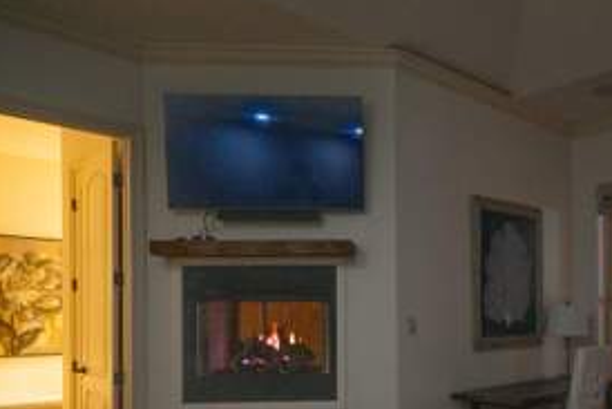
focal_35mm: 35
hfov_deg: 52.1
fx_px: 595
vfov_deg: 37.1
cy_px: 302
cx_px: 456
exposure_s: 1/10
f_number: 4
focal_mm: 20
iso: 12800
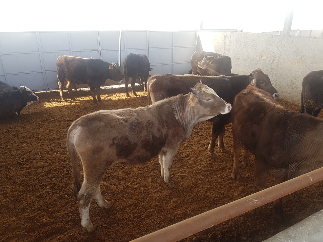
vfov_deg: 53.1
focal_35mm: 26
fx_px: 243
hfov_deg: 67.3
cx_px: 162
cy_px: 121
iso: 50
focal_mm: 4.2
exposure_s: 1/227
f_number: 1.7
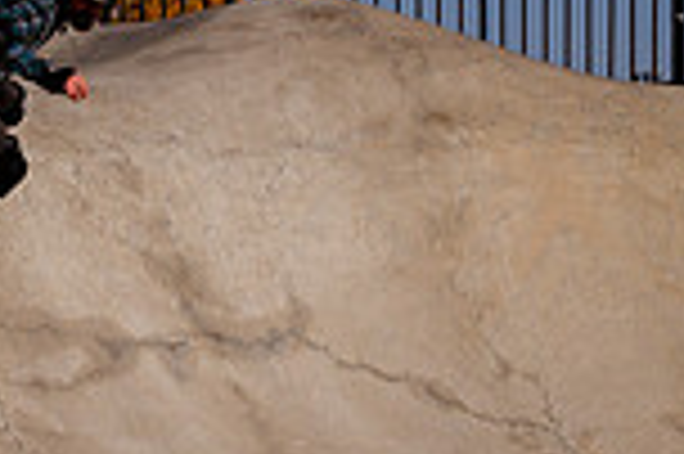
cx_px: -324
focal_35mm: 194
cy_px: 225
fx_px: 3682
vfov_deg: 7.1
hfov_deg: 10.3
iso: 200
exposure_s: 1/500
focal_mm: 48
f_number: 13
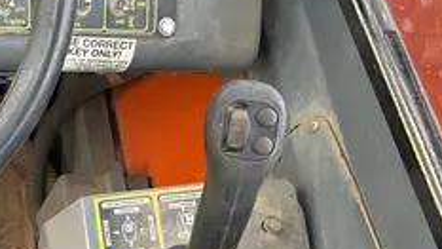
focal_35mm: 89
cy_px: 334
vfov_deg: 13.1
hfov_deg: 23.0
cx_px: 0
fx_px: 1043
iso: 50
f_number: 1.5
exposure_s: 1/171
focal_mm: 5.7
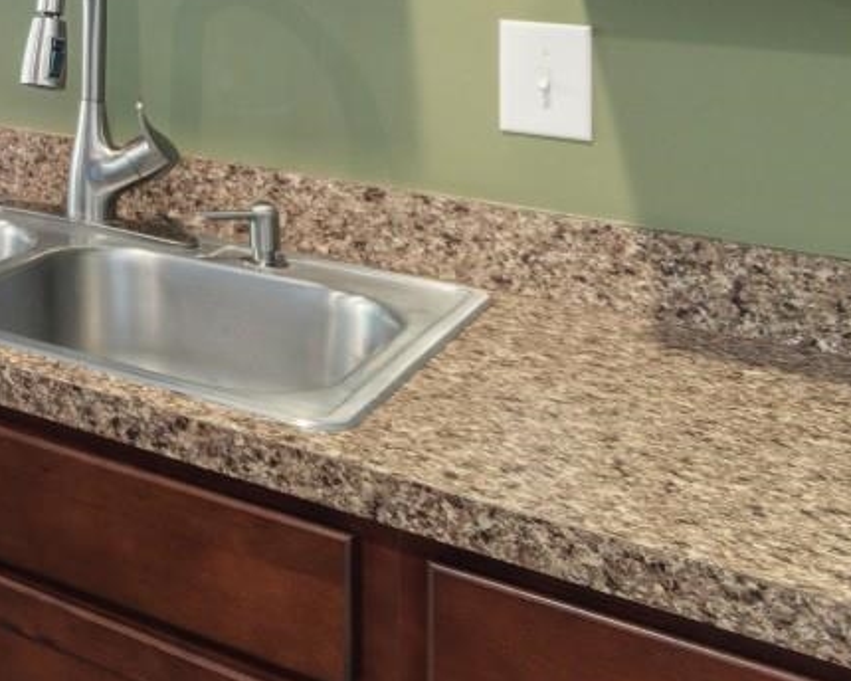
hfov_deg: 23.2
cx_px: -602
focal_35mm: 53
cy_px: -176
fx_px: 1335
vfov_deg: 25.2
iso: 100
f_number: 4.5
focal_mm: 10
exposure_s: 1.3
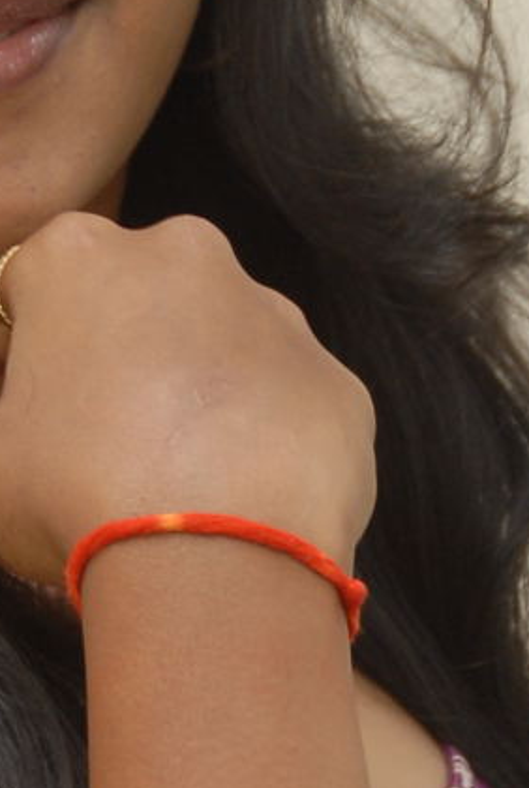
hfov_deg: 3.2
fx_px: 9407
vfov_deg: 4.8
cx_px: 184
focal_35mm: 429
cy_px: 649
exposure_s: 1/125
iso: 320
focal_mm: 75
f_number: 6.3
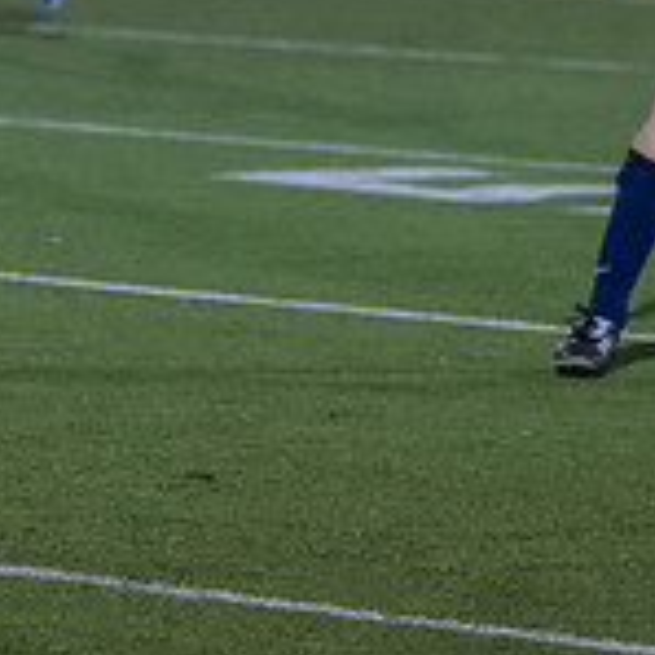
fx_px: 9205
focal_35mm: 430
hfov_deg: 4.1
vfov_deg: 4.1
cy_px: -99
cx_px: -322
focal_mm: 95
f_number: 2.8
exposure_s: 1/1000
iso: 3200
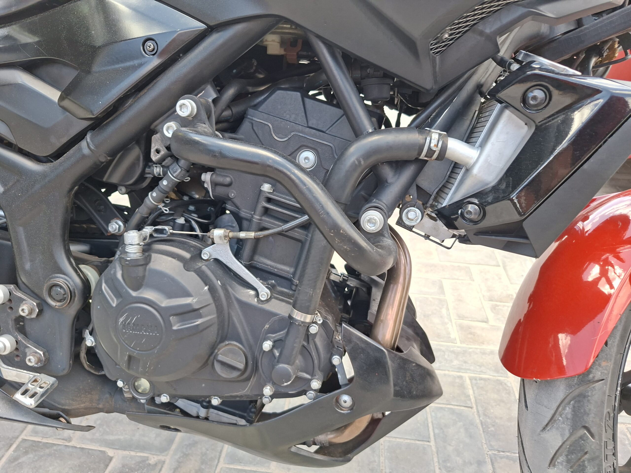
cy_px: 236
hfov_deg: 73.9
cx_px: 316
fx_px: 419
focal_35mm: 23
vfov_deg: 58.9
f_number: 1.8
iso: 50
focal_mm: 5.54
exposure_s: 1/208
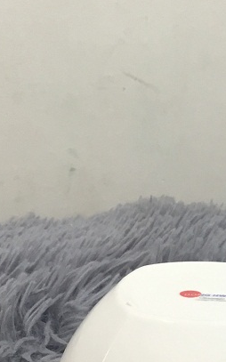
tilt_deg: -12.2
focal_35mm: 97
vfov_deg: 21.4
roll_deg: +0.5
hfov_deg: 13.4
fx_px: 957
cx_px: 160
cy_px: 171
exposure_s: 1/33
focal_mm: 3.3
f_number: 2.4
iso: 64
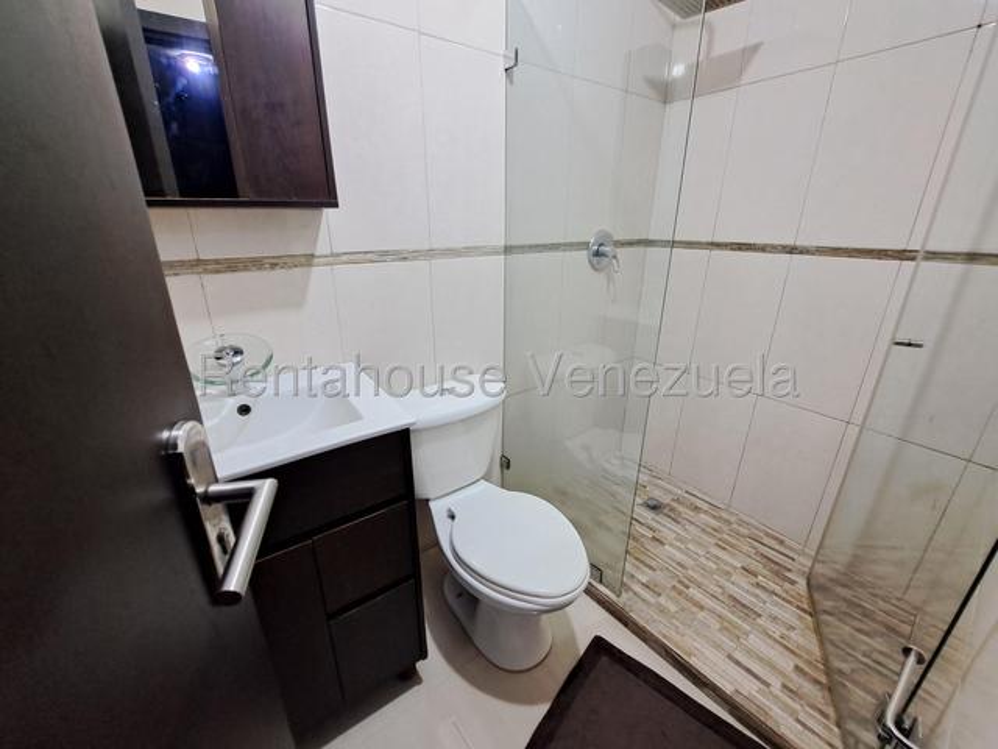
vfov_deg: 89.9
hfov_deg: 106.2
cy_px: 374
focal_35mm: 13
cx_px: 499
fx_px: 375
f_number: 2.2
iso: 200
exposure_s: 1/30
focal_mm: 1.74
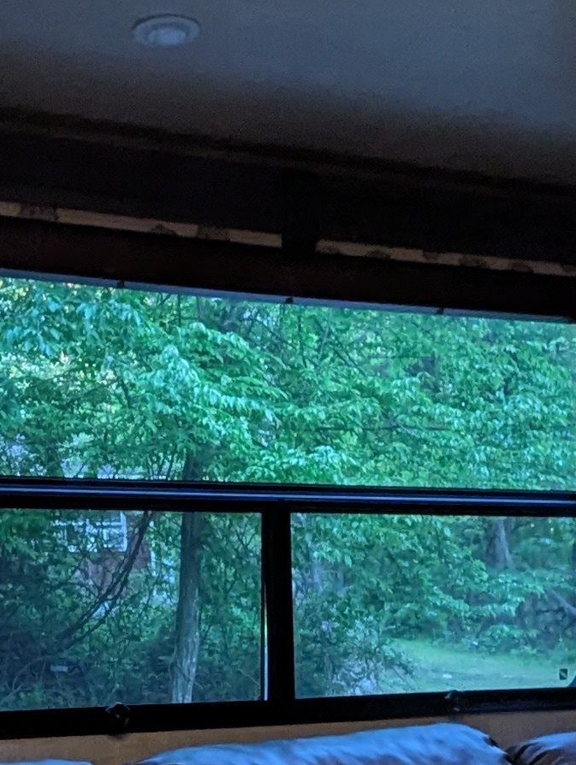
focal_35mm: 73
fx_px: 1616
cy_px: 700
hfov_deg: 20.0
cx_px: 122
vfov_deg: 25.7
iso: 238
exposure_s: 1/23.8
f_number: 2.2
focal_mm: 2.35
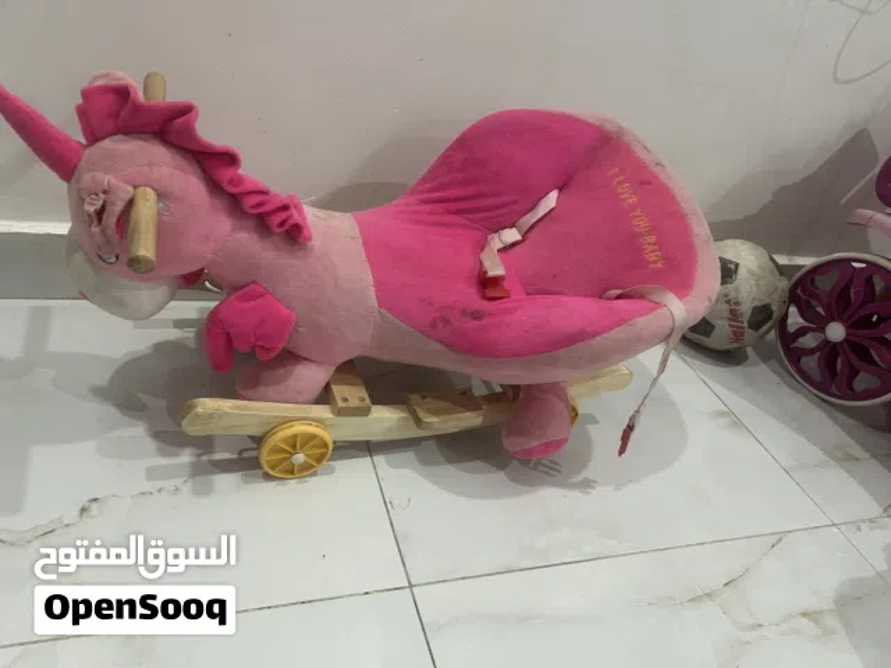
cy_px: 334
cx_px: 446
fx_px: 669
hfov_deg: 67.3
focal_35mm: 26
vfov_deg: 53.1
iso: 200
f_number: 1.5
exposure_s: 1/50
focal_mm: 5.7
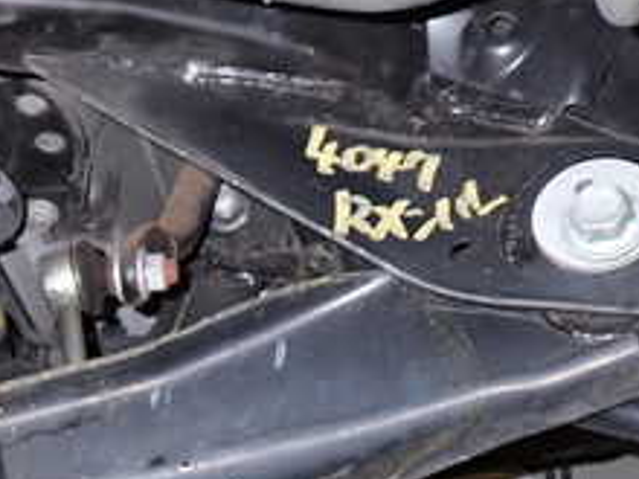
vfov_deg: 17.8
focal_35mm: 82
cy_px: 406
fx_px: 1514
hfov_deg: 23.2
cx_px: 70
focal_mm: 5.4
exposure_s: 1/30
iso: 250
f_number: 2.3
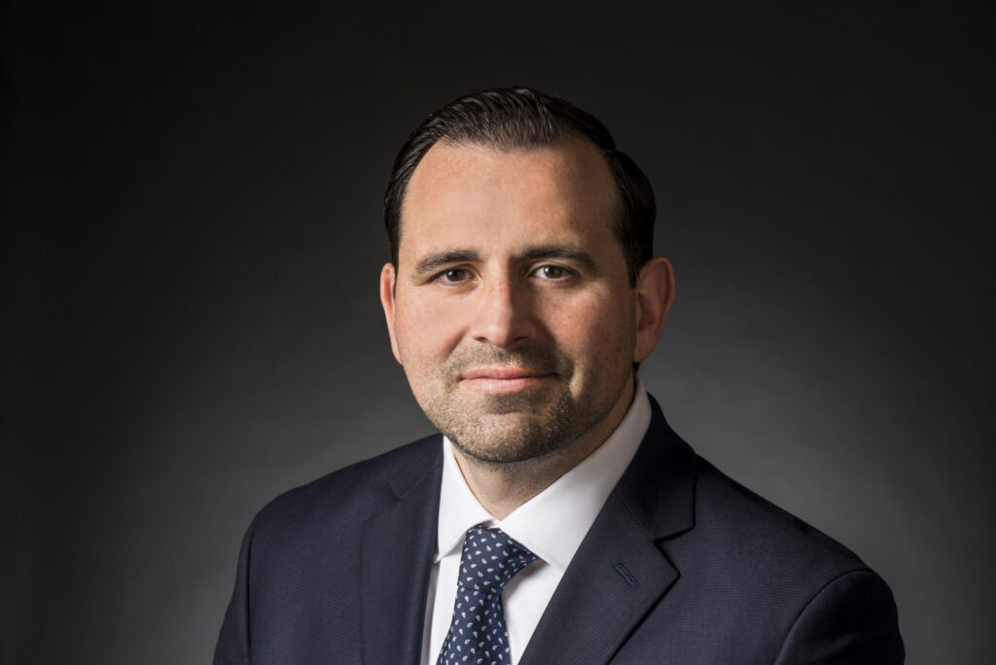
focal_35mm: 135
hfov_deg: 15.2
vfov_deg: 10.2
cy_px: 332
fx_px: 3737
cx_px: 498
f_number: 13
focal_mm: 135
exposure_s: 1/100
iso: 100
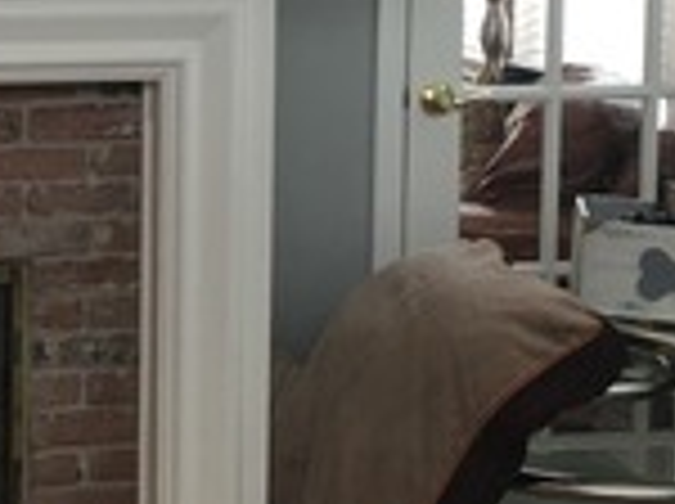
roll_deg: +0.1
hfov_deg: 15.6
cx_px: 4
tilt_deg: -5.8
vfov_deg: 11.9
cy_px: 68
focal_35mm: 124
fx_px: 2414
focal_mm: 4.15
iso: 32
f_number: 2.2
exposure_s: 1/15
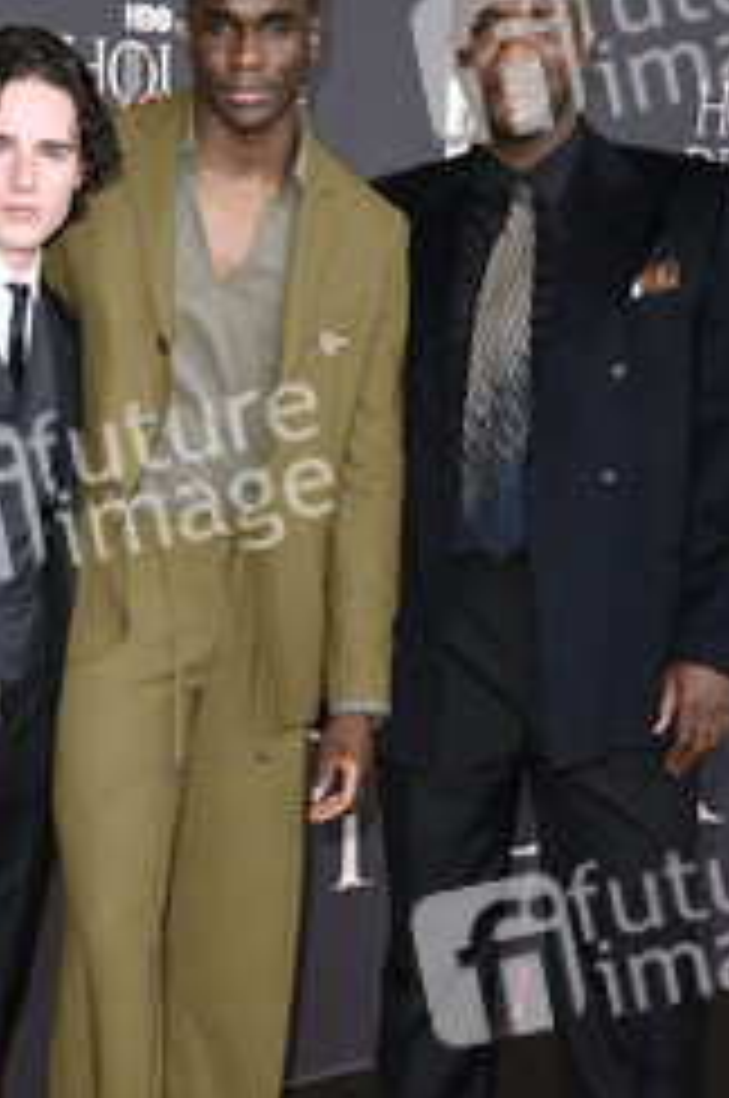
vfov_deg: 24.7
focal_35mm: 82
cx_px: 234
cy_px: 716
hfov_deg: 16.6
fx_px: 2498
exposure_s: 1/250
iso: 500
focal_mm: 50
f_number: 5.6
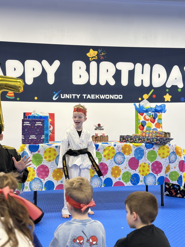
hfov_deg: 29.7
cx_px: 91
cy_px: 123
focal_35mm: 49
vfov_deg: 38.9
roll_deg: -0.8
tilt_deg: -0.1
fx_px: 349
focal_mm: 6.86
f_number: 1.78
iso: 125
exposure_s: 1/106
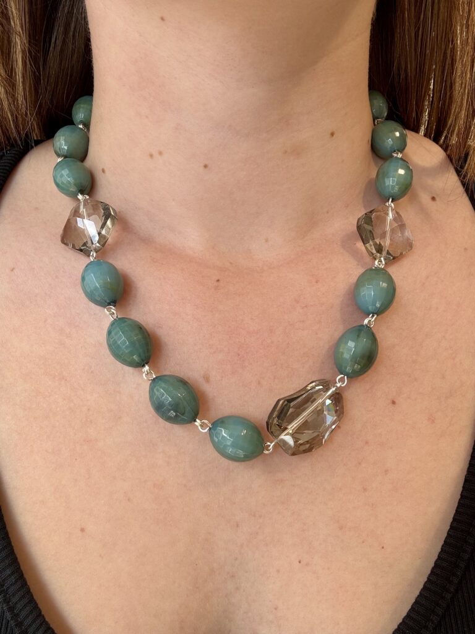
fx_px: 549
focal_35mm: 30
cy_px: 317
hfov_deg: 46.8
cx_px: 238
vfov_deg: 60.0
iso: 20
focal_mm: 2.69
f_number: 1.9
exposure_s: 1/124
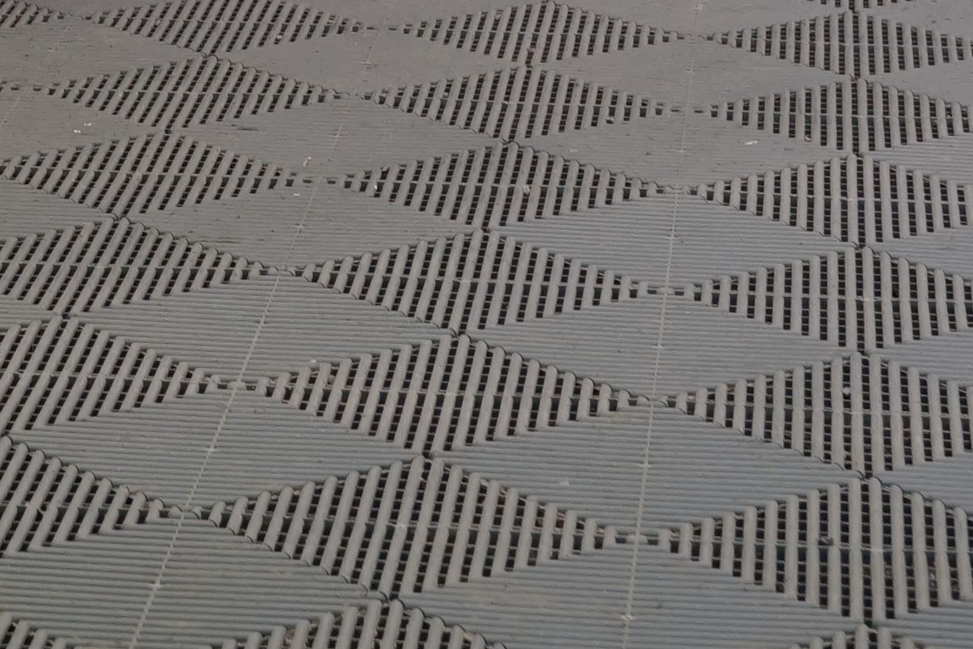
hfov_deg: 11.4
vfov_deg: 7.3
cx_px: -80
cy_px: -756
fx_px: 4811
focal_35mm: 178
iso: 500
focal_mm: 36
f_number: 5.6
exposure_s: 1/30
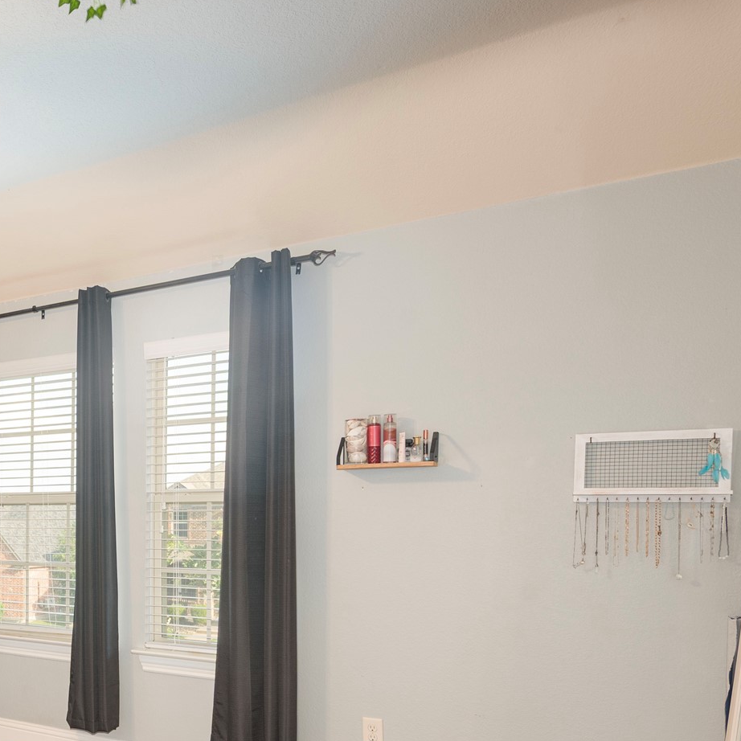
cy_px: 534
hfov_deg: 45.0
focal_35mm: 32
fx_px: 775
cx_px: 37
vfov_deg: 49.5
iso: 100
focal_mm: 16
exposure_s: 1/2
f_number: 7.1
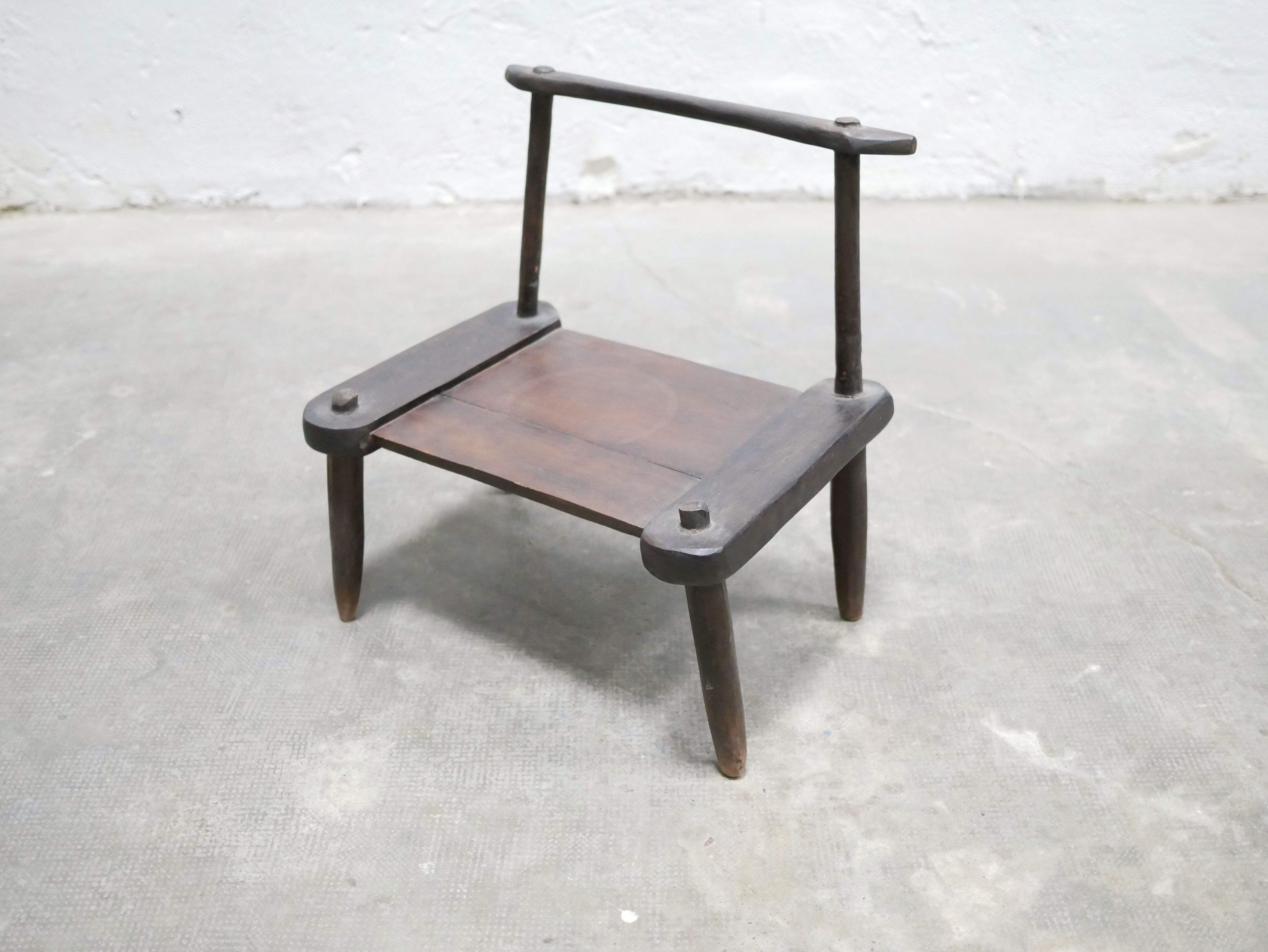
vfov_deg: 34.4
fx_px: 1539
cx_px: 661
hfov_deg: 44.8
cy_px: 456
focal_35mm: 42
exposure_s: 1/60
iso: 2500
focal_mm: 20
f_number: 1.7
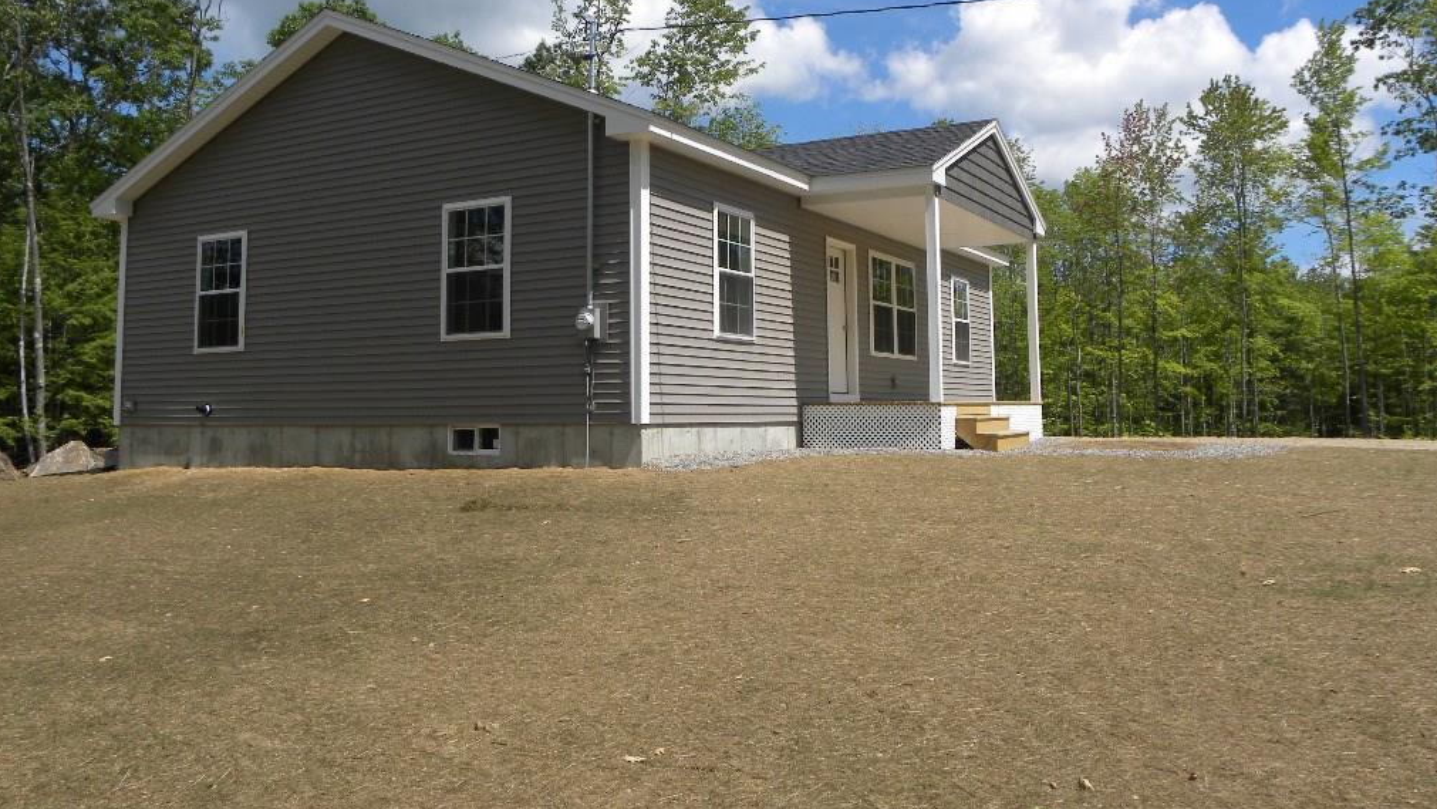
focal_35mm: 32
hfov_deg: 61.0
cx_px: 719
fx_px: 1219
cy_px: 291
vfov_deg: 36.4
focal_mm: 5.2
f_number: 5.6
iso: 64
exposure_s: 1/320
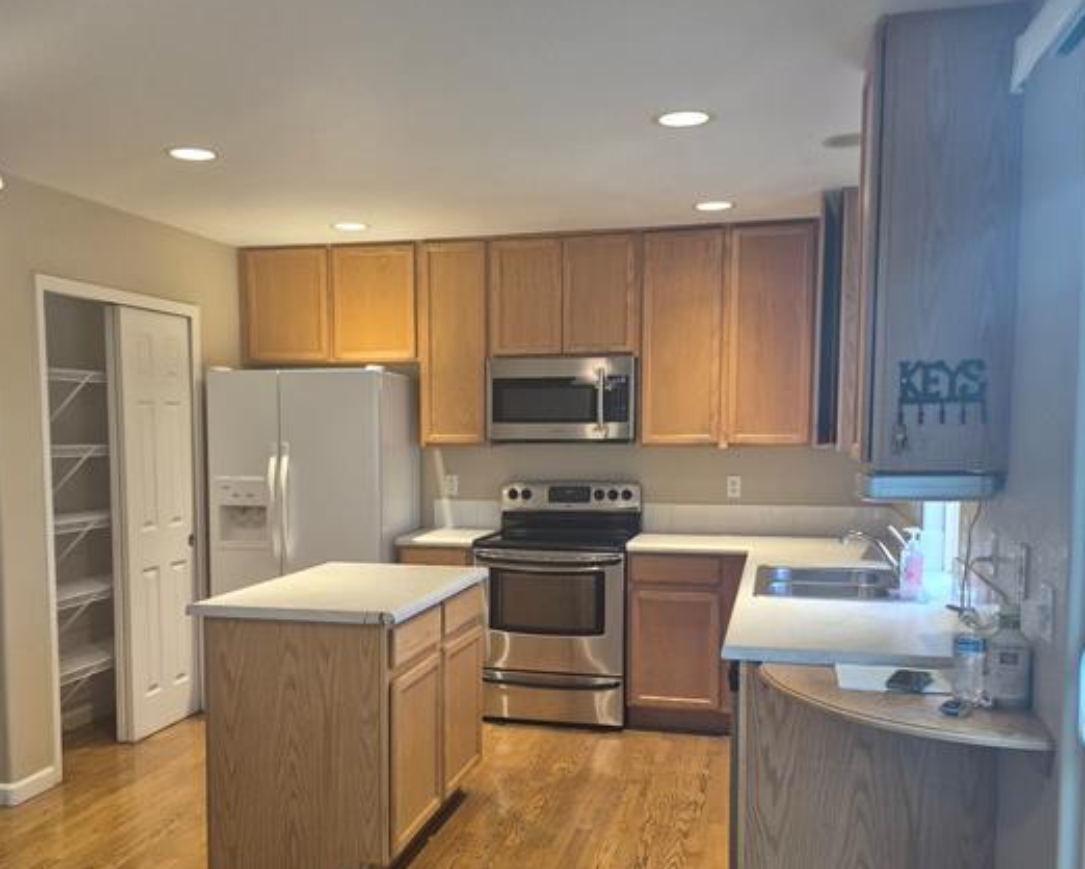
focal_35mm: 33
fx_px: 1060
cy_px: 524
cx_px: 492
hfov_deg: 54.1
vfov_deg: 44.3
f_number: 1.8
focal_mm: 5.4
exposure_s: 1/120
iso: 640
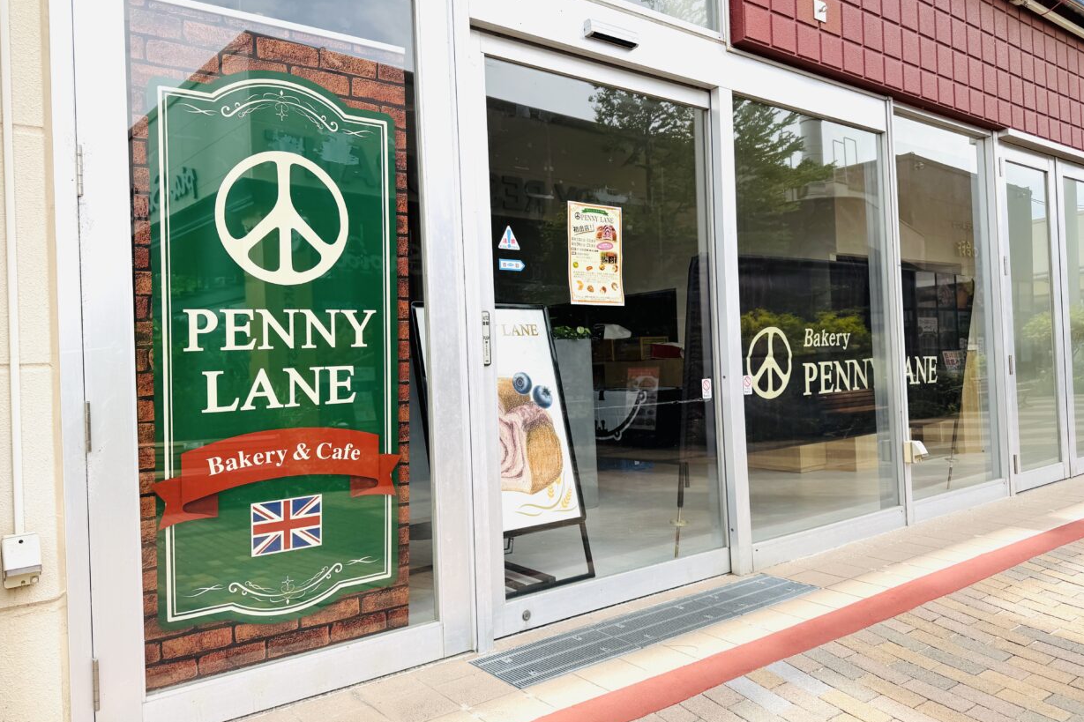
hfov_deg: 69.4
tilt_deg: +0.8
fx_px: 783
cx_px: 529
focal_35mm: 26
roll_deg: +2.6
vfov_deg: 49.5
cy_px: 361
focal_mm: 6.76
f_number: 1.78
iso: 80
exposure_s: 1/2299
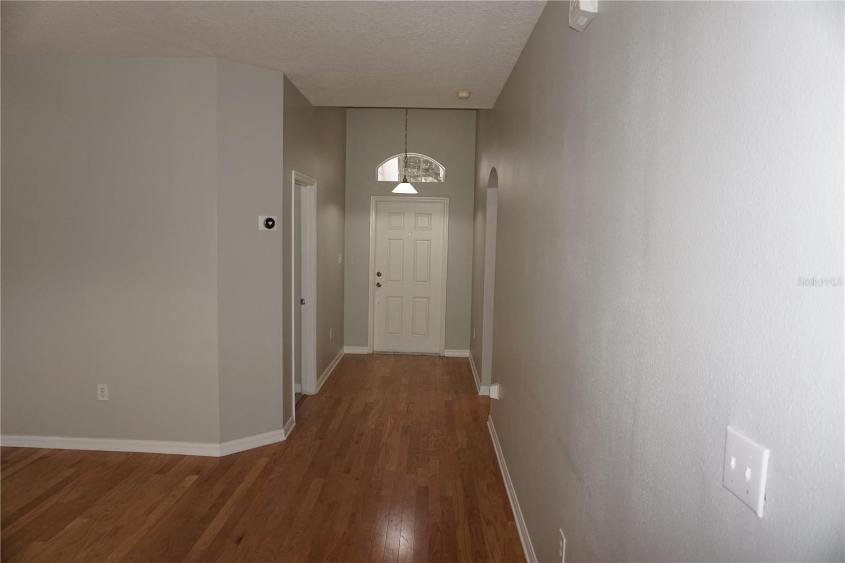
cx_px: 422
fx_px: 563
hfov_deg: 73.8
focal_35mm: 24
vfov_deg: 53.1
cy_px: 282
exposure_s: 1/160
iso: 800
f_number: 4
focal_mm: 16
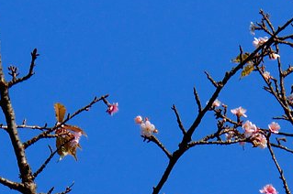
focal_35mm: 351
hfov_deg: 5.9
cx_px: 133
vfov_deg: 3.9
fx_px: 2854
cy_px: 105
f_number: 5
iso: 64
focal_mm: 18.8
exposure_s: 1/400
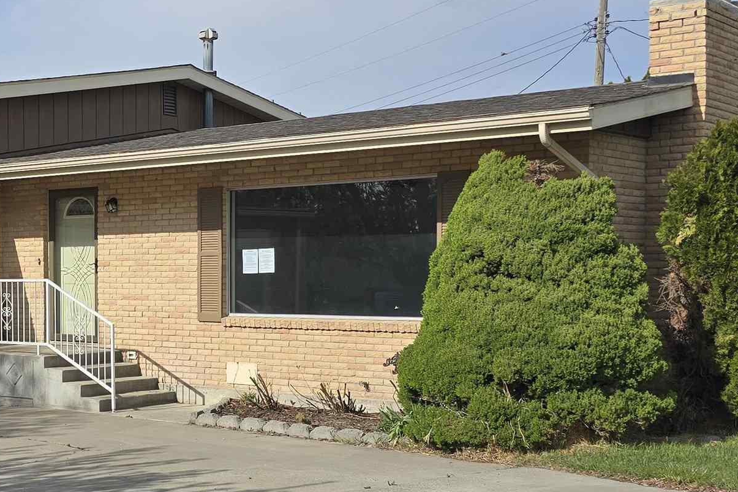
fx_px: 1250
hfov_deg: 30.8
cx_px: 21
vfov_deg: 22.2
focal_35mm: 61
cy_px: 311
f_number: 1.7
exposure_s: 1/1013
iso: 12
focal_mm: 6.3
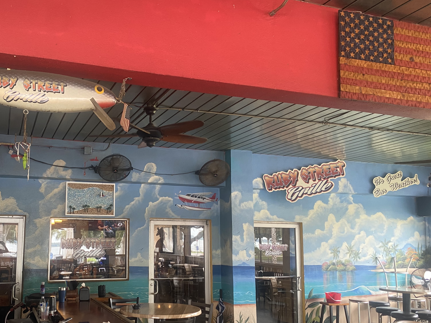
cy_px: 195
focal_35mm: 35
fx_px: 436
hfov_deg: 51.6
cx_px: 142
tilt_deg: +6.3
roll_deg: -0.5
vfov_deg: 40.5
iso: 125
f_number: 1.8
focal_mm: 4.25
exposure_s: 1/63
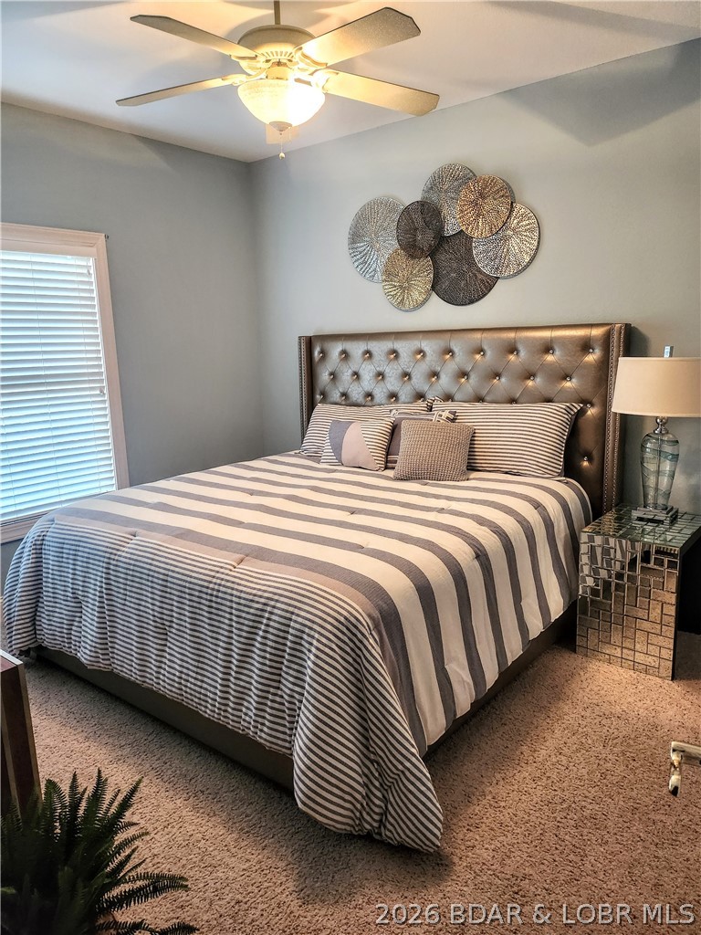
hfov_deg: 56.8
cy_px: 468
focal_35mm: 24
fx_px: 648
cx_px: 350
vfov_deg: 71.6
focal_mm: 5
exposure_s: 1/120
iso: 640
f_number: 1.8
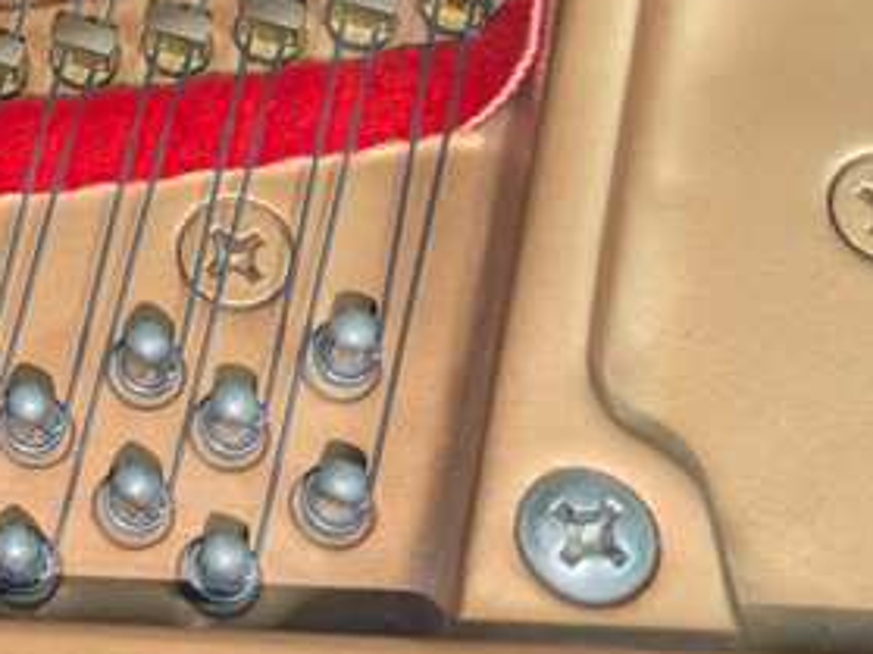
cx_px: -418
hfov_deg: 19.9
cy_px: -125
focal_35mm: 86
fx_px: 2168
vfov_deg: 16.5
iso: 238
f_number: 1.89
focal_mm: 5.43
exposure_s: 1/60
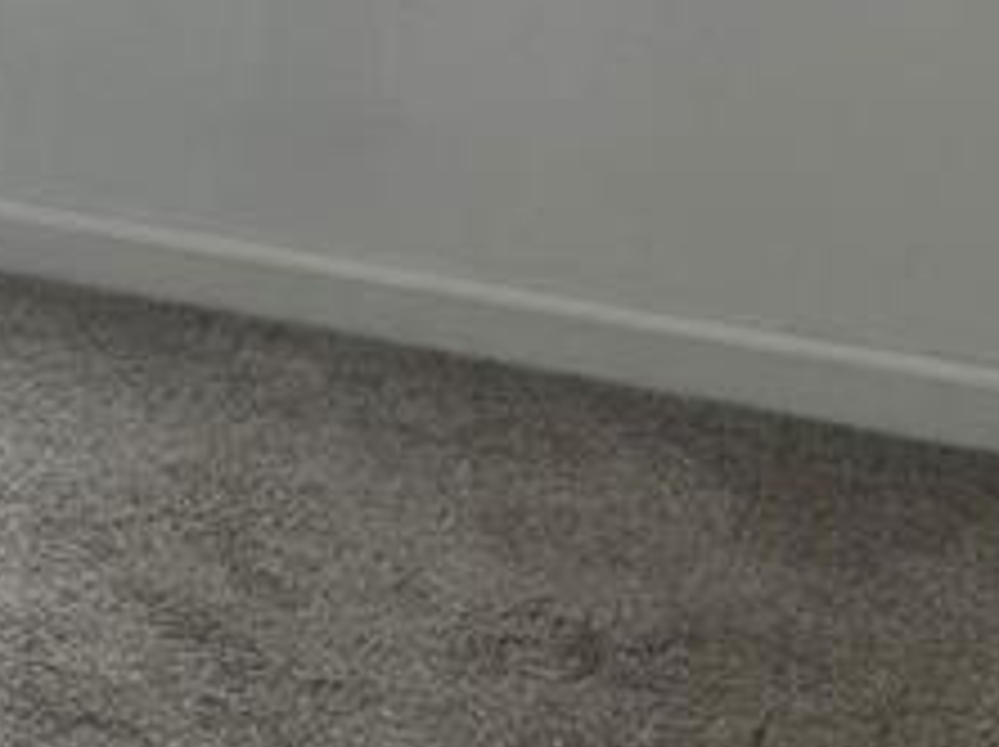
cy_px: -477
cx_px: -526
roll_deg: +0.3
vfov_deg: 10.8
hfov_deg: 14.2
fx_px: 3748
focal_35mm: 130
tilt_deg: -11.6
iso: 100
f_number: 1.78
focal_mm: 6.76
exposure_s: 1/170
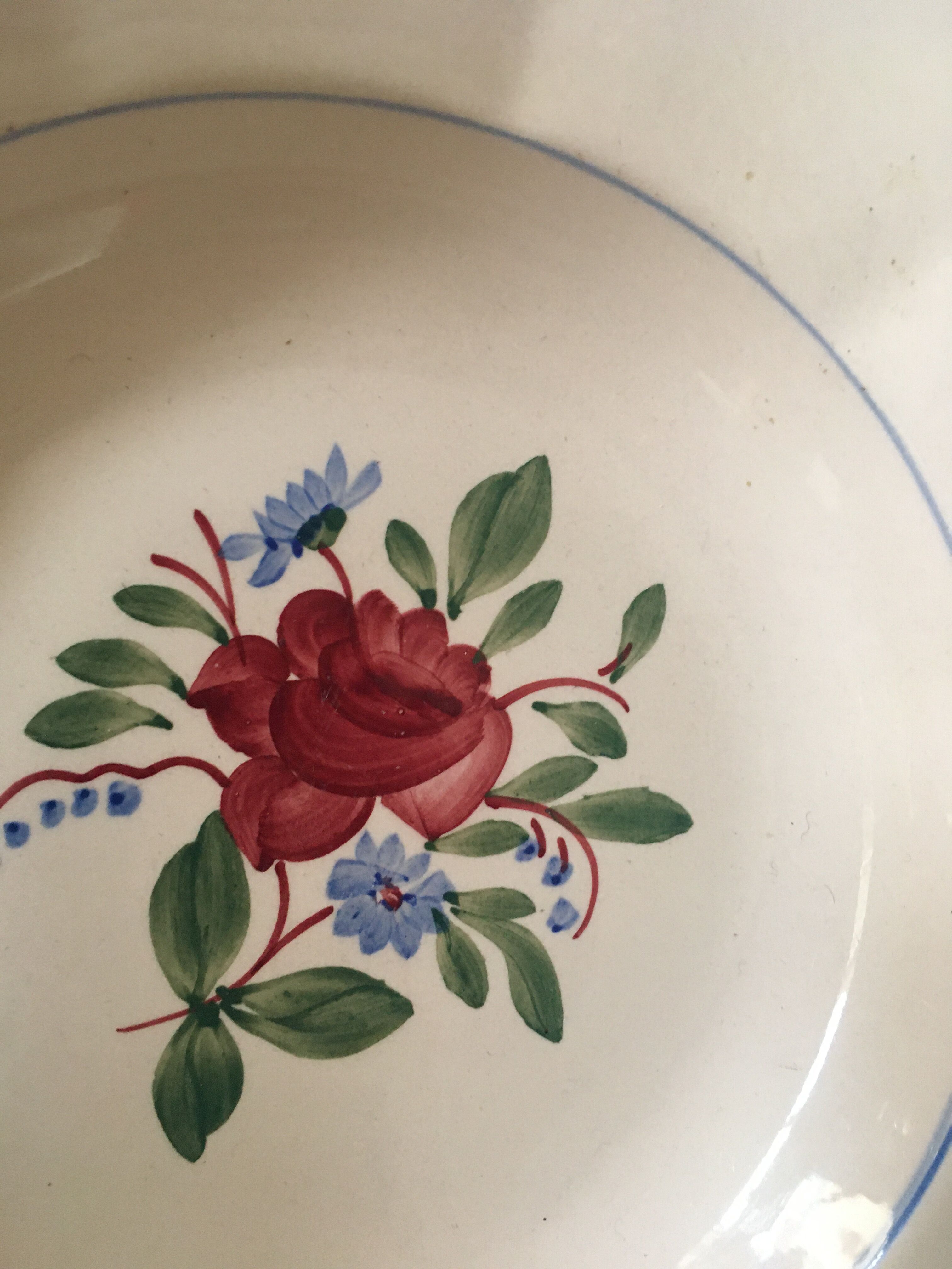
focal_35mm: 29
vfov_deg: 61.7
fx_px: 1063
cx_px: 476
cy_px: 634
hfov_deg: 48.2
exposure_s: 1/33
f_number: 2.2
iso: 200
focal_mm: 4.15
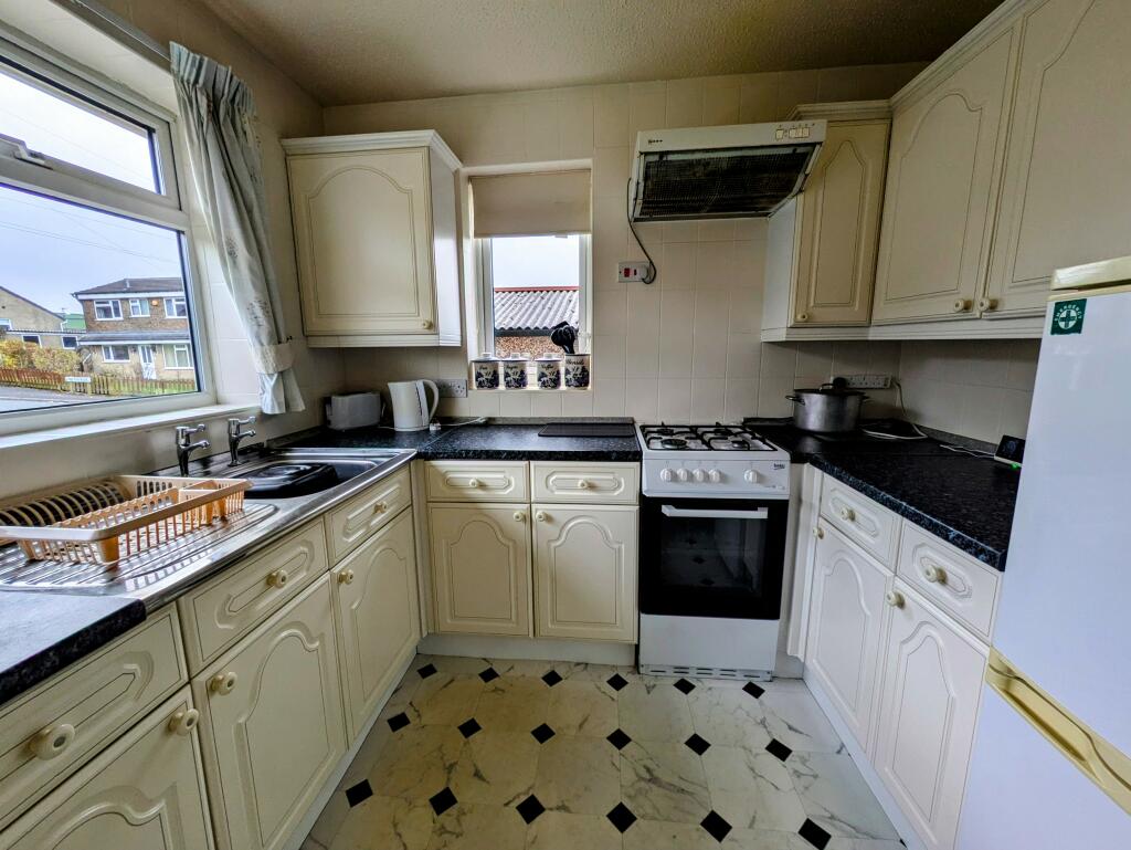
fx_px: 458
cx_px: 566
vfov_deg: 85.7
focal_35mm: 14
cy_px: 425
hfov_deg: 102.0
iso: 45
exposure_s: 1/324
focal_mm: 1.83
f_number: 2.2
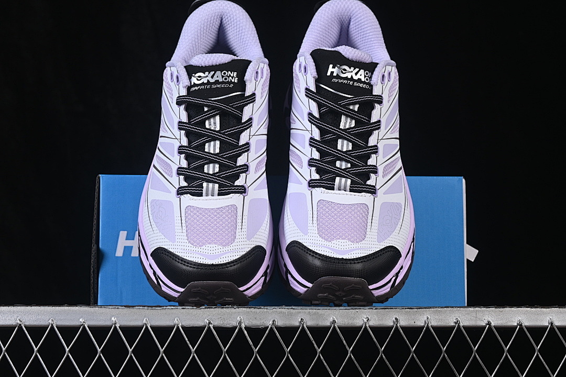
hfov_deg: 27.0
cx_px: 283
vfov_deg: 18.2
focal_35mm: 75
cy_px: 188
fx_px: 1179
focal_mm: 50
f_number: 8
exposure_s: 1/80
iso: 160
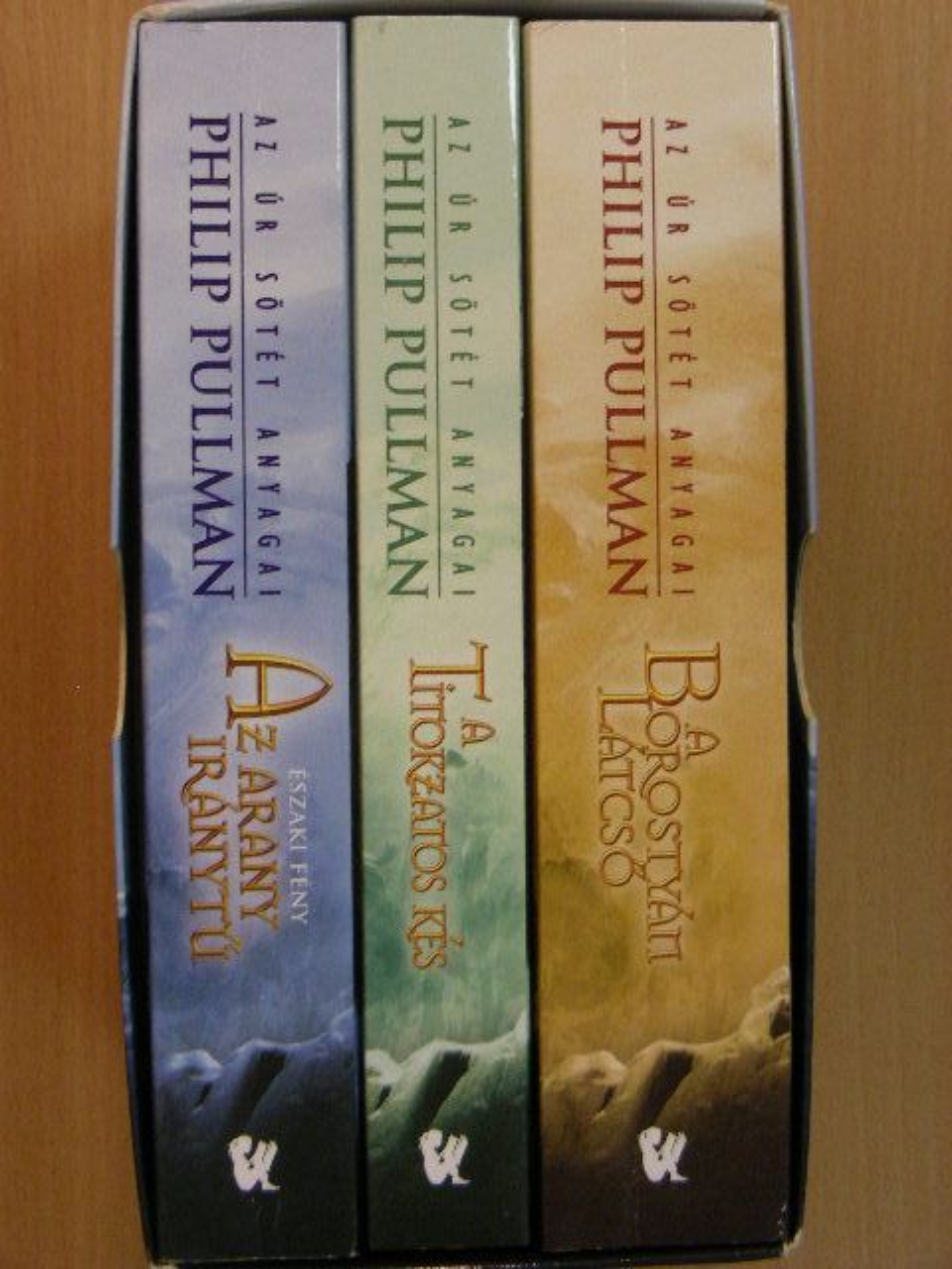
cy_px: 634
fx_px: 2310
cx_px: 476
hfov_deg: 23.3
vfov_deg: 30.7
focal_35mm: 63
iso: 154
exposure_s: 1/31.7
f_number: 3.5
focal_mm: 10.5
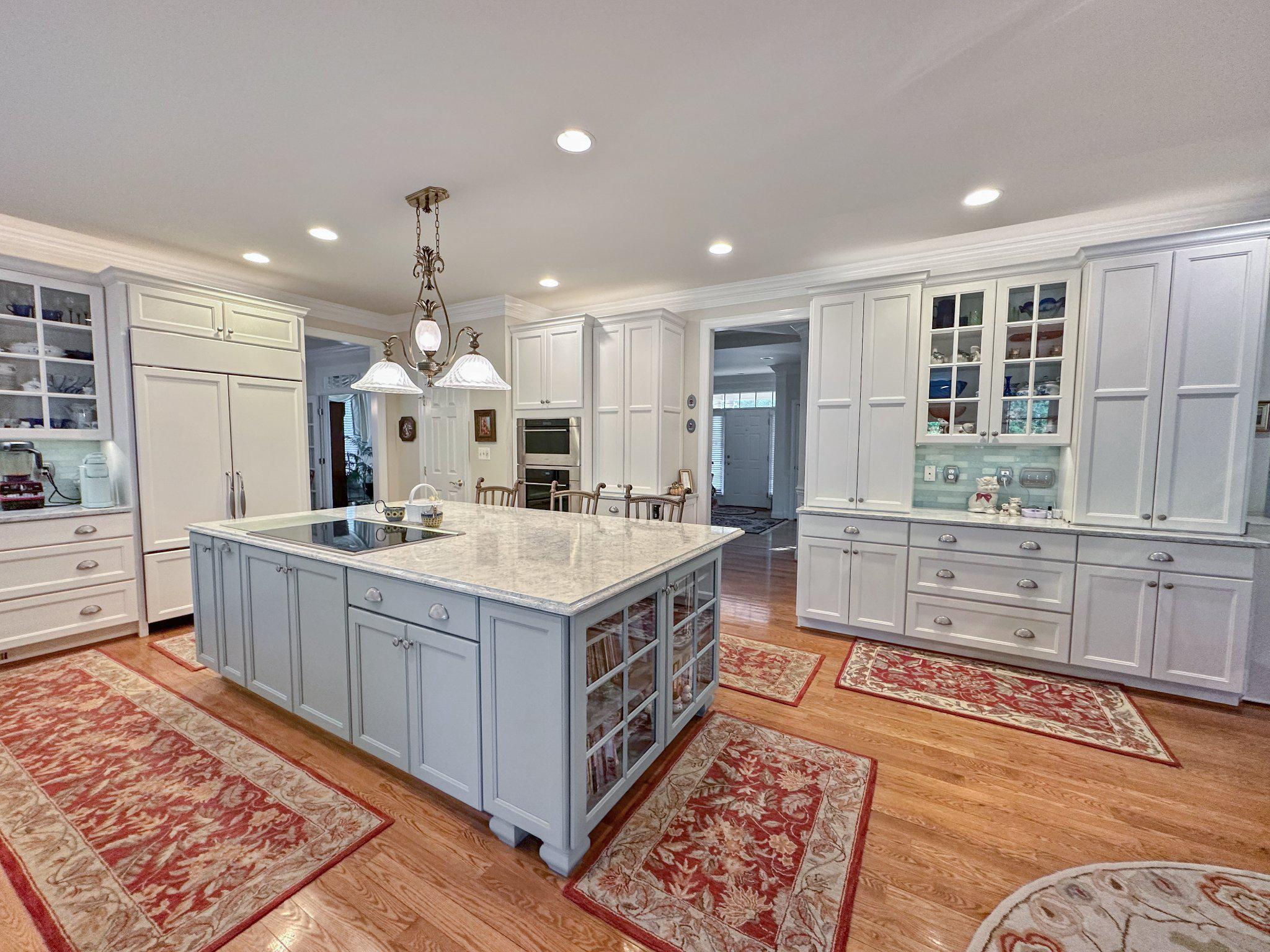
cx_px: 635
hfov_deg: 102.1
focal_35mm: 14
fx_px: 514
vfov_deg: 85.7
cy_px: 476
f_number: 2.2
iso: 250
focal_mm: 2.22
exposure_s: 1/120
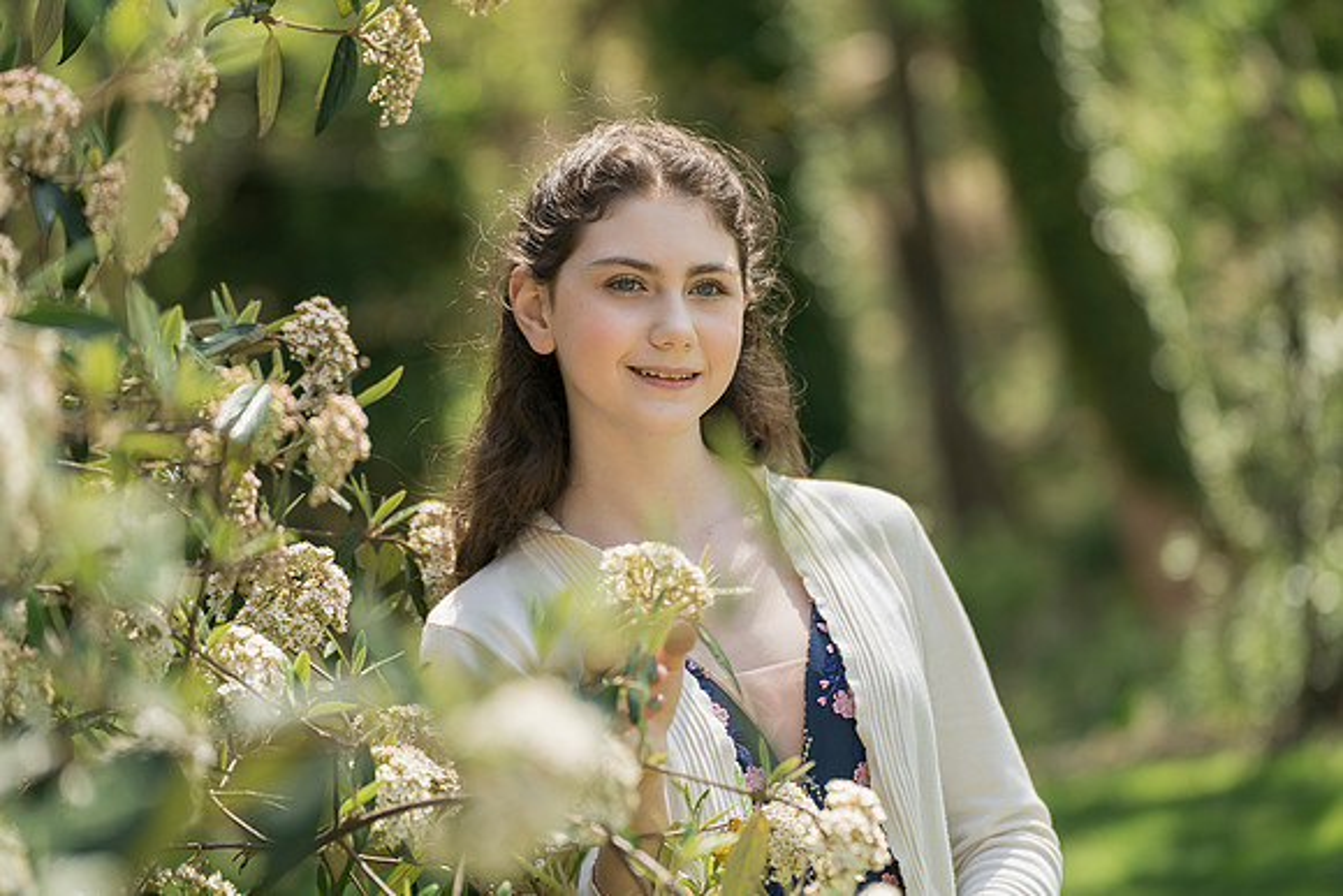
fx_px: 4291
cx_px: 672
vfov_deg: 11.9
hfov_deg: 17.8
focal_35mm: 115
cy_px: 448
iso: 100
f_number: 2.8
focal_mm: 115
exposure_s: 1/640
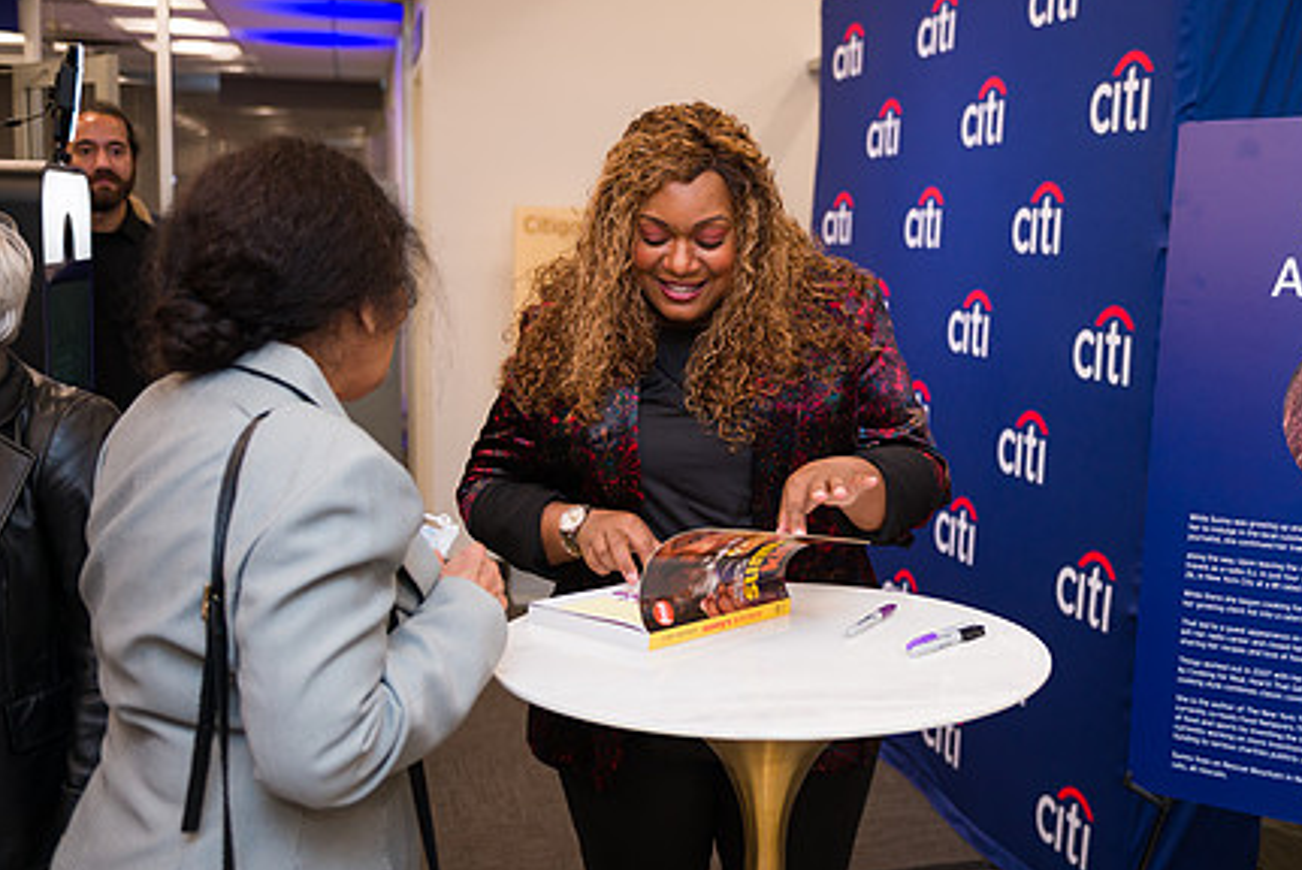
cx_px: 864
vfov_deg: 31.2
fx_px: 1556
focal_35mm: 43
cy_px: 396
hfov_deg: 44.8
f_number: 3.2
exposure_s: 1/160
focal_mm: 32
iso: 400
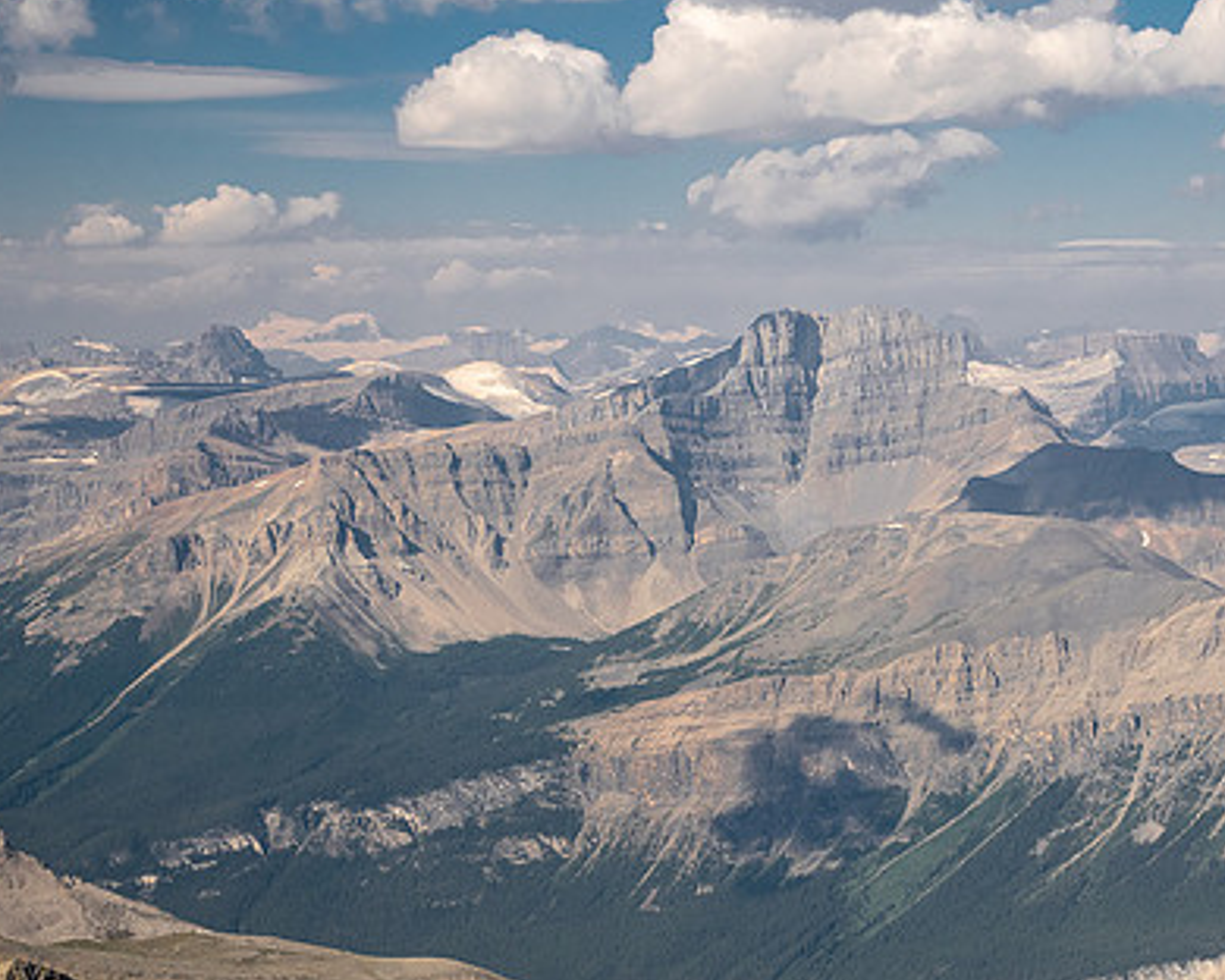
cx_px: 688
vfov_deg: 16.5
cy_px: 611
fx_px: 3372
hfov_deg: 20.6
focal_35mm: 93
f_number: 8
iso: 200
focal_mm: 32
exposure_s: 1/320
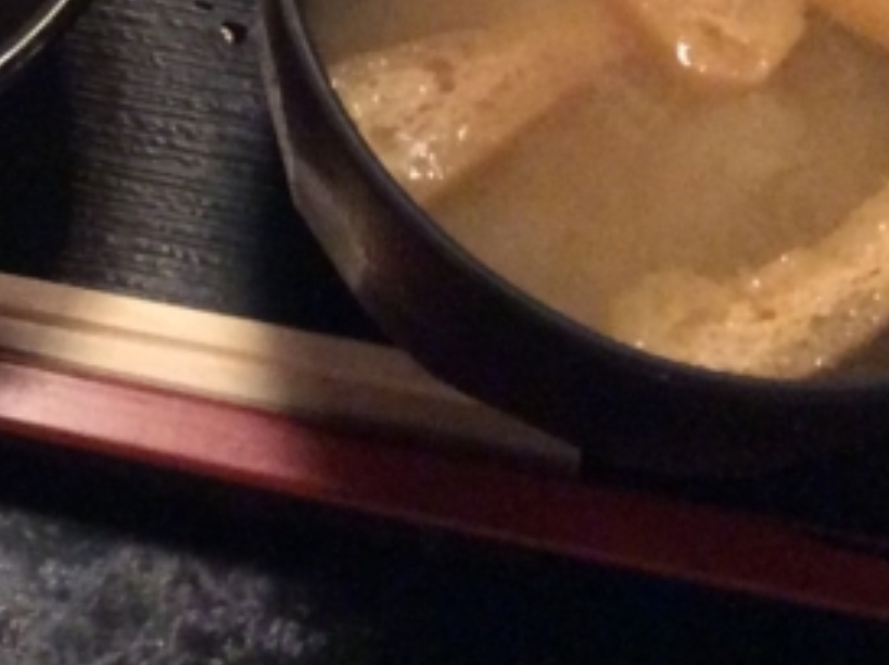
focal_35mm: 120
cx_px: -365
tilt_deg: -57.7
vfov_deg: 11.5
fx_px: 3078
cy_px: -484
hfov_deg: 15.4
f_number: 2.4
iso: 320
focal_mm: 3.3
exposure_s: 1/20
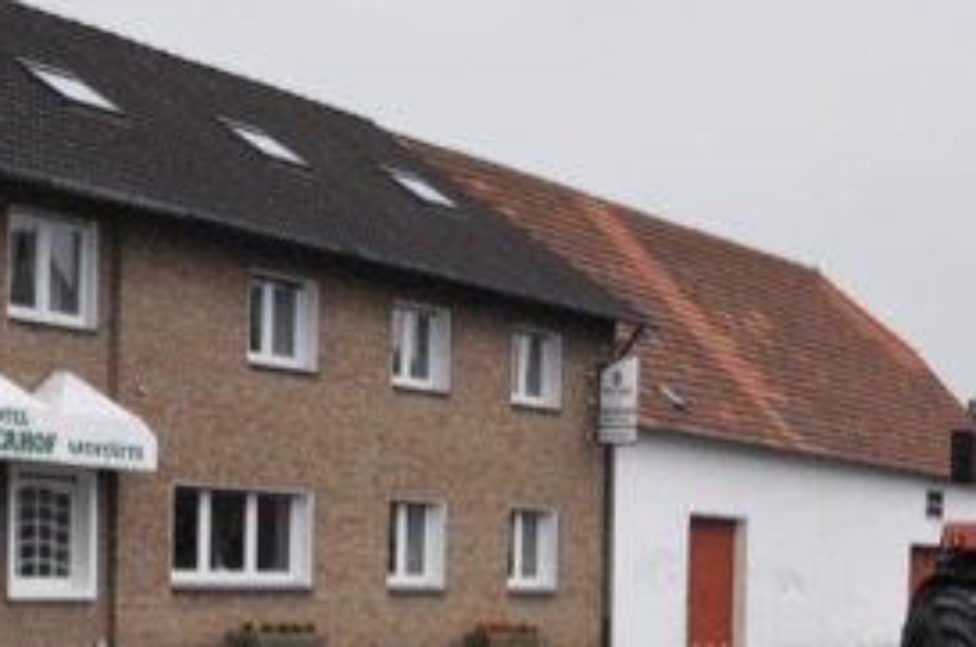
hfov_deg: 23.9
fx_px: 2138
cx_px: 1098
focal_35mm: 79
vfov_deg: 16.8
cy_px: 681
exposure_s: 1/250
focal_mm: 18
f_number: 8
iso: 200
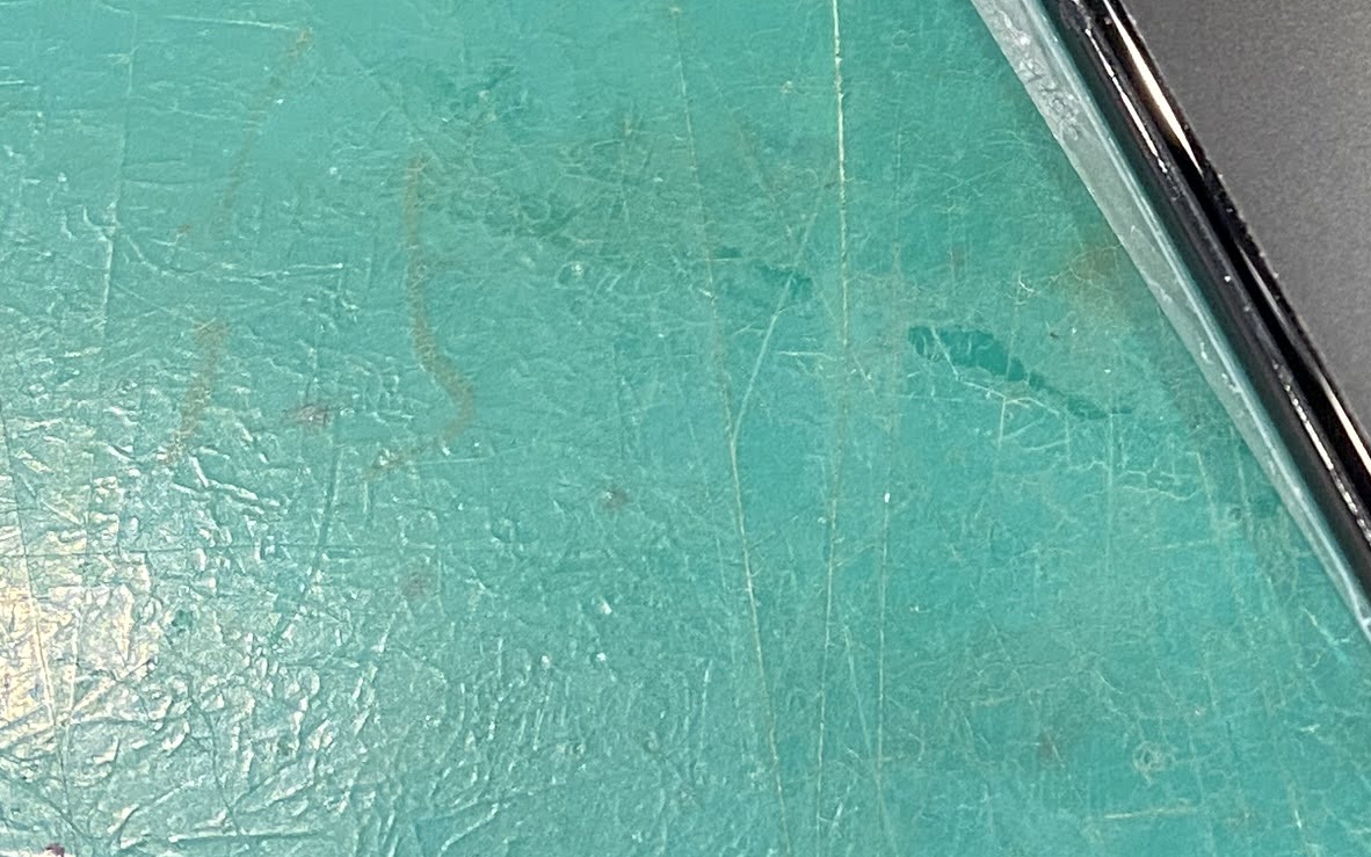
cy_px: 66
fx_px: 3513
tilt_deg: -66.5
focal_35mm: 94
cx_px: 2116
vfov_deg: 13.8
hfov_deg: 19.1
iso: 200
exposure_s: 1/50
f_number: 1.8
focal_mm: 4.25
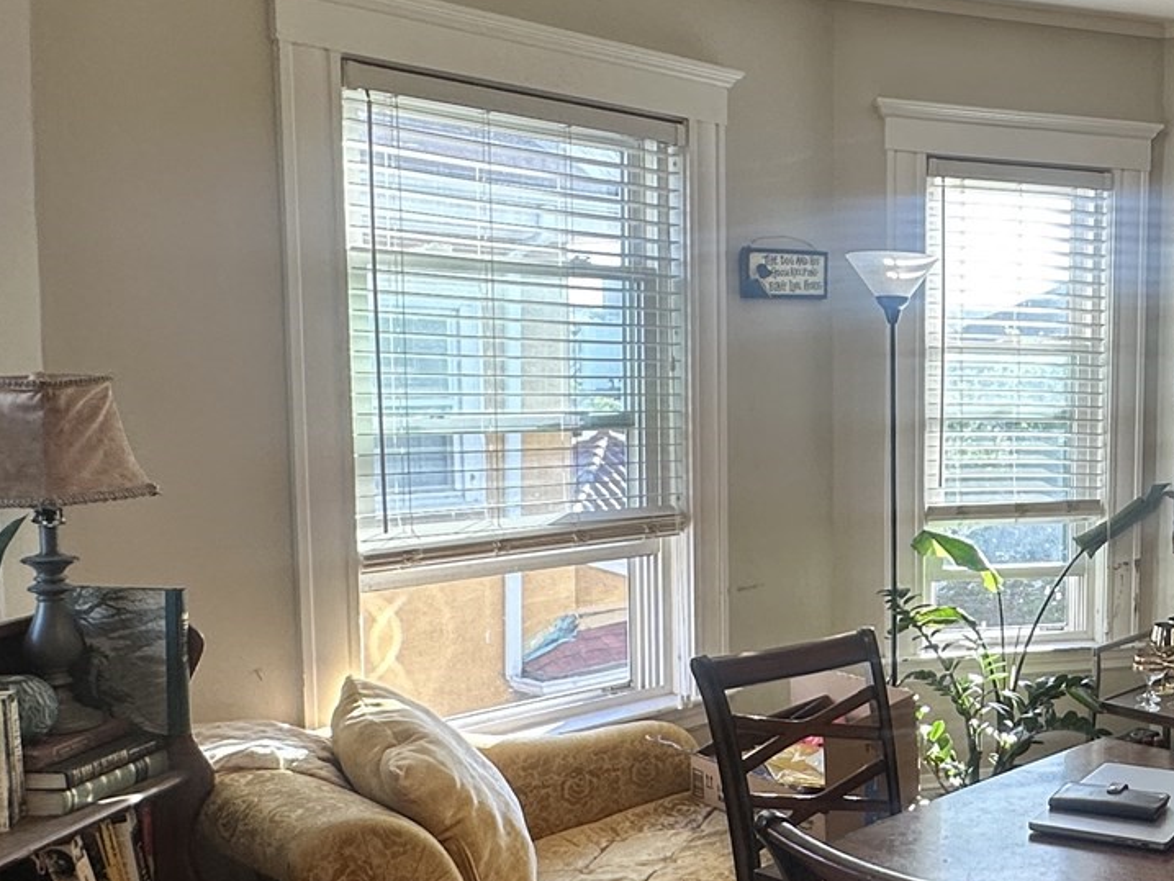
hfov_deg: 40.9
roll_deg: -2.1
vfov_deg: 35.9
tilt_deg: -5.3
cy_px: 486
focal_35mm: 40
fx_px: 1357
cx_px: 1172
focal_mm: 2.22
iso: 64
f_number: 2.2
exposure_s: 1/120
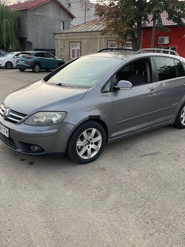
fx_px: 228
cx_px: 90
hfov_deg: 44.2
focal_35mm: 32
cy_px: 115
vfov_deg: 56.7
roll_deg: -1.0
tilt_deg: -14.3
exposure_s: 1/447
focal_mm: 4.2
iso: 32
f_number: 1.6
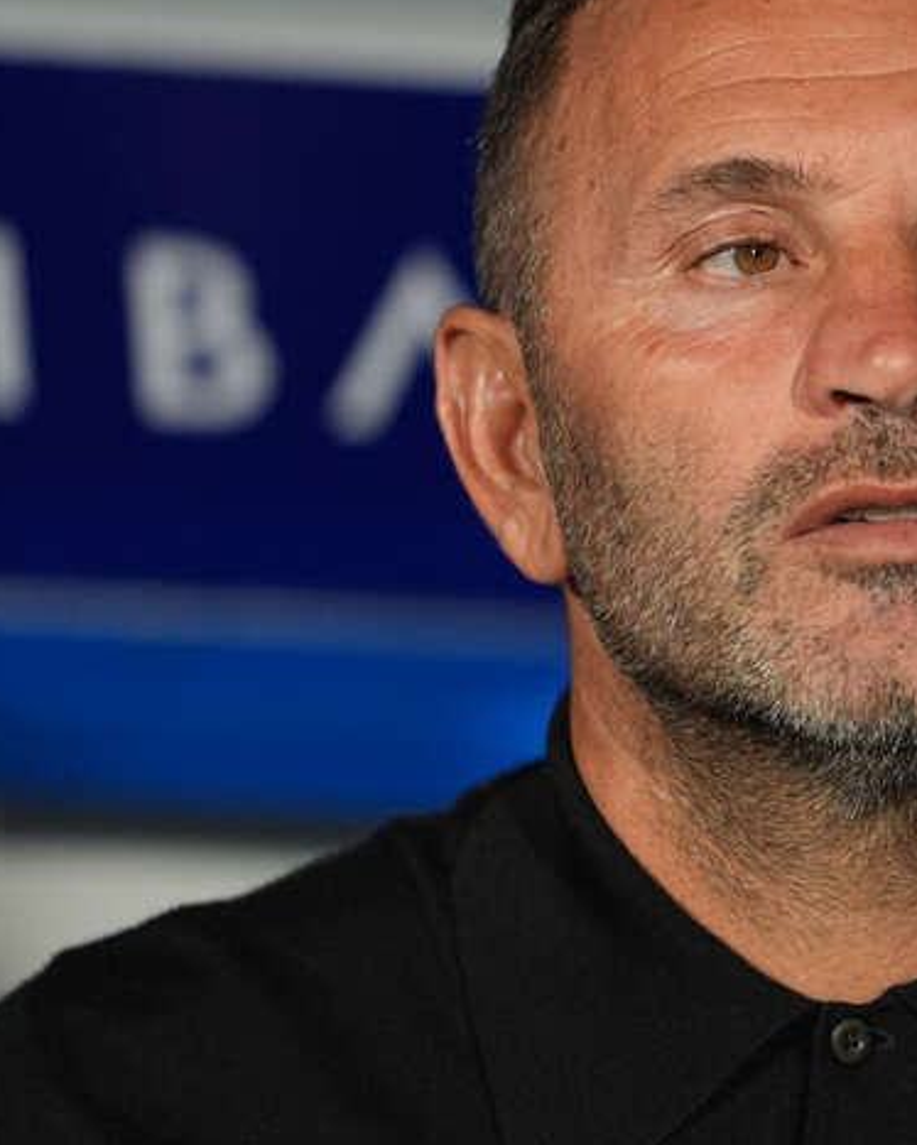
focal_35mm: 398
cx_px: 937
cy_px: 440
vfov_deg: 4.9
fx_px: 13493
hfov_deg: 3.9
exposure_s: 1/500
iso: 1600
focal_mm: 198
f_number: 2.8
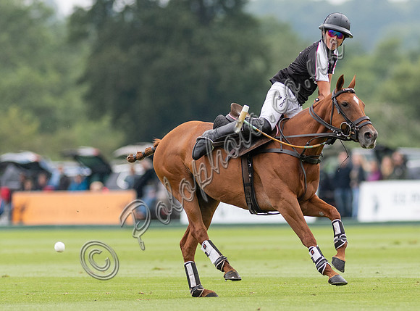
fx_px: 7933
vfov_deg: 2.2
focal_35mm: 657
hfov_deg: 3.0
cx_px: 317
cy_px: 188
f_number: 2.8
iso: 400
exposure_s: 1/3200
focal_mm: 300
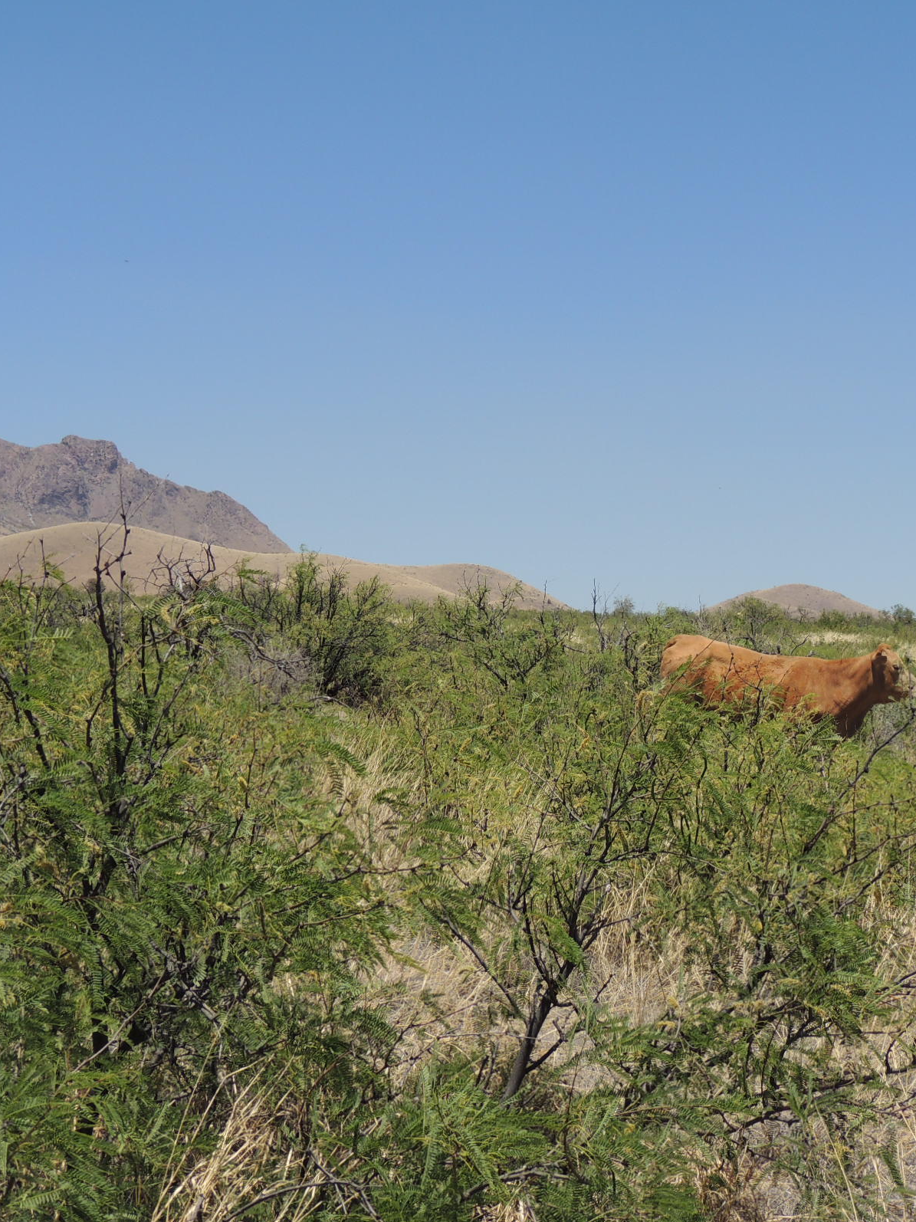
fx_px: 2365
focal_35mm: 67
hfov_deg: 21.8
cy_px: 603
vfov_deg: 29.0
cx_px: 609
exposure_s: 1/1600
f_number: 3.5
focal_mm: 8.3
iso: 100
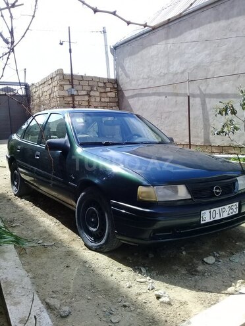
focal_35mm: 31
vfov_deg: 58.4
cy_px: 163
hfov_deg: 45.4
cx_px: 122
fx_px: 293
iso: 50
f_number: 2.2
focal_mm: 3.3
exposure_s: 1/524
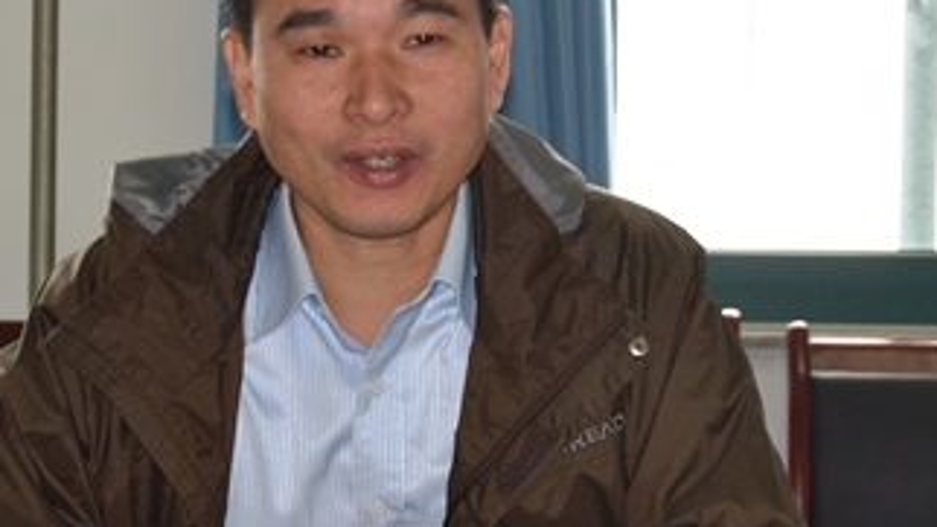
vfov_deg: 7.1
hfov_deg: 12.5
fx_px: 4274
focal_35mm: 172
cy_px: 269
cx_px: 442
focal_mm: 55
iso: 400
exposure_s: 1/60
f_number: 5.6
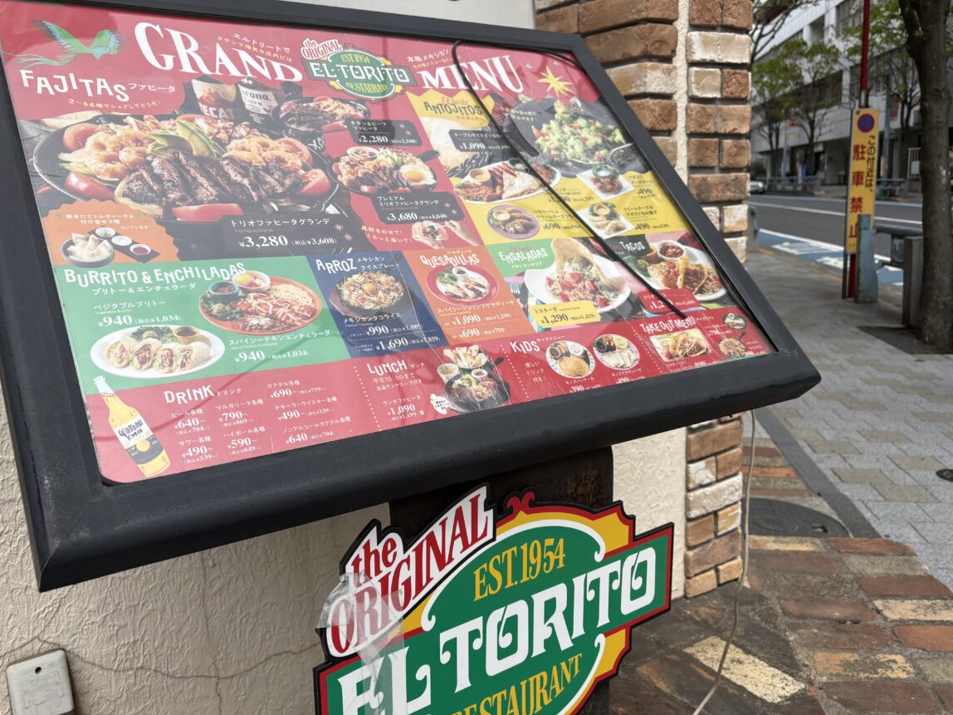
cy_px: 339
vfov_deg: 48.2
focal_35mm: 29
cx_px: 433
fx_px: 798
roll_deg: +5.0
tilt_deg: -7.8
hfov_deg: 61.5
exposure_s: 1/3125
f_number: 1.6
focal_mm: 5.96
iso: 50
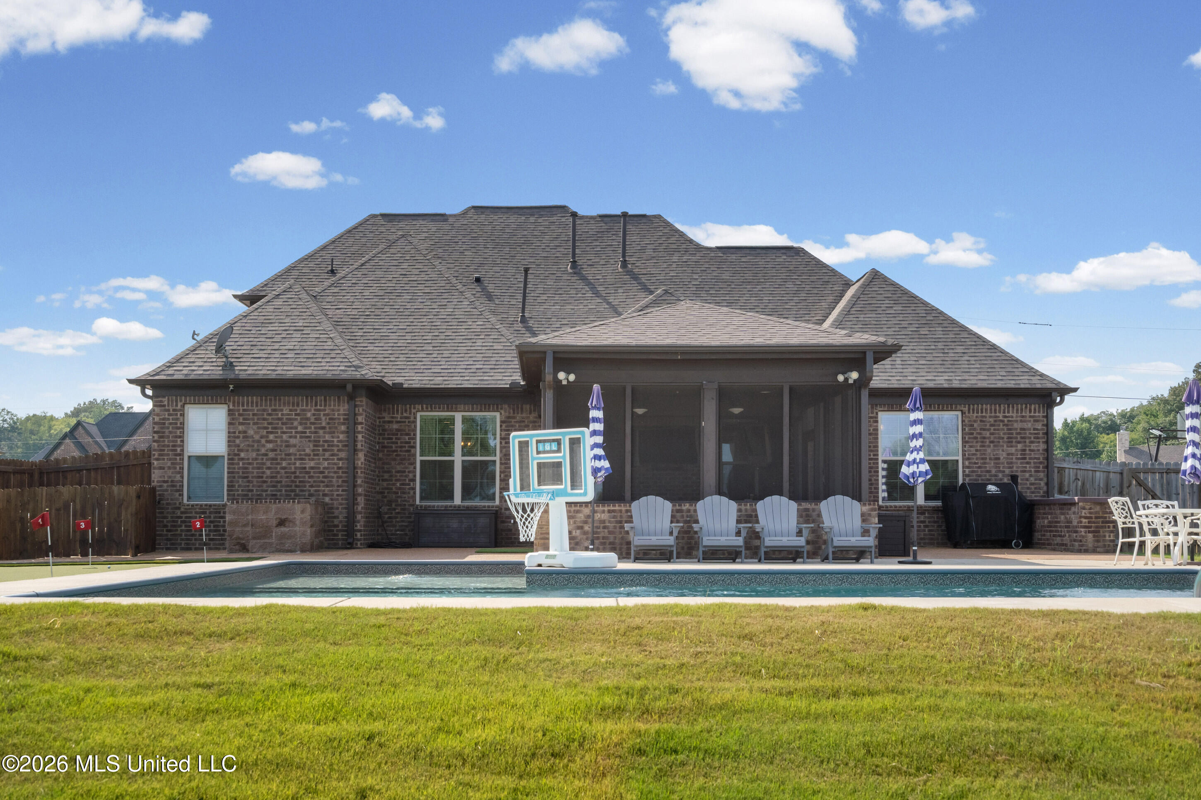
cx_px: 600
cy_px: 400
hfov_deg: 54.4
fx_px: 1167
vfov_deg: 37.8
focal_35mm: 35
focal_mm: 35
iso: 1000
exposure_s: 1/4000
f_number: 9.5
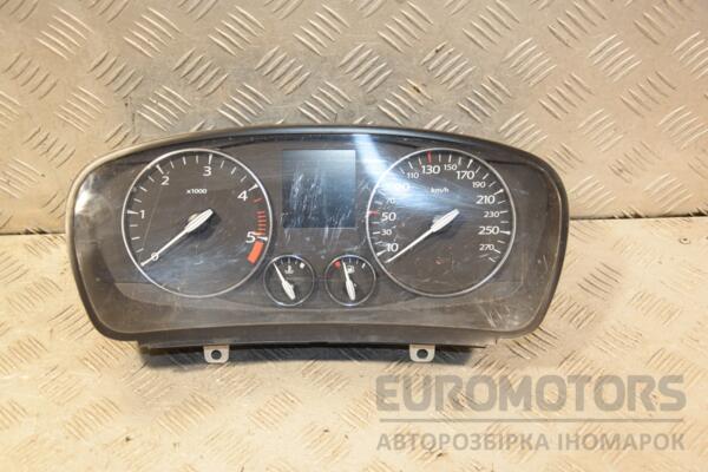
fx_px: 1121
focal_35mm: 57
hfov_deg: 35.1
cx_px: 354
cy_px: 236
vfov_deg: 23.8
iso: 800
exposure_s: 1/160
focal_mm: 38
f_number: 5
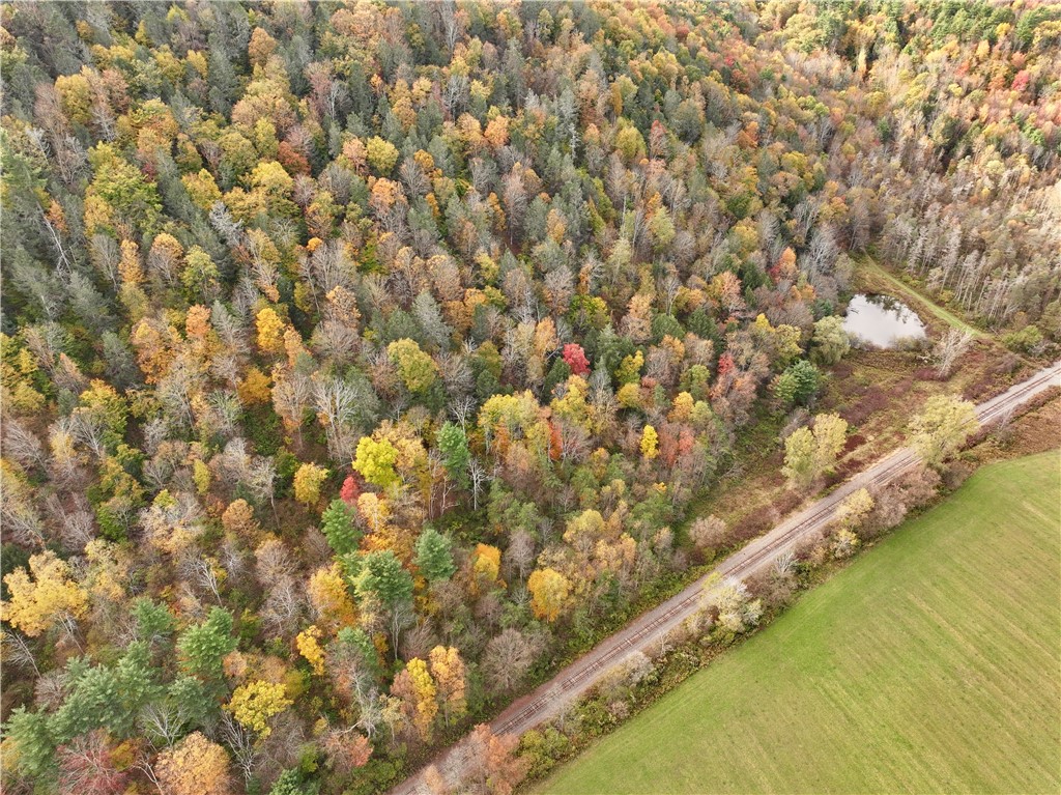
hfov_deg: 71.6
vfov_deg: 56.8
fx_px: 735
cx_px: 530
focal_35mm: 24
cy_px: 398
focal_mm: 12.29
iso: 100
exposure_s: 1/240
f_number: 2.8
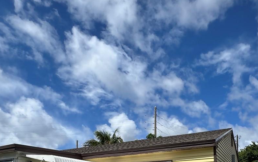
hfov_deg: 62.1
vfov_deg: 35.8
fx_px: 211
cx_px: 160
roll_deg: +0.2
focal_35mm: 30
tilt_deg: +3.0
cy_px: 177
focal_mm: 2.22
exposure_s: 1/3390
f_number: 2.2
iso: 50
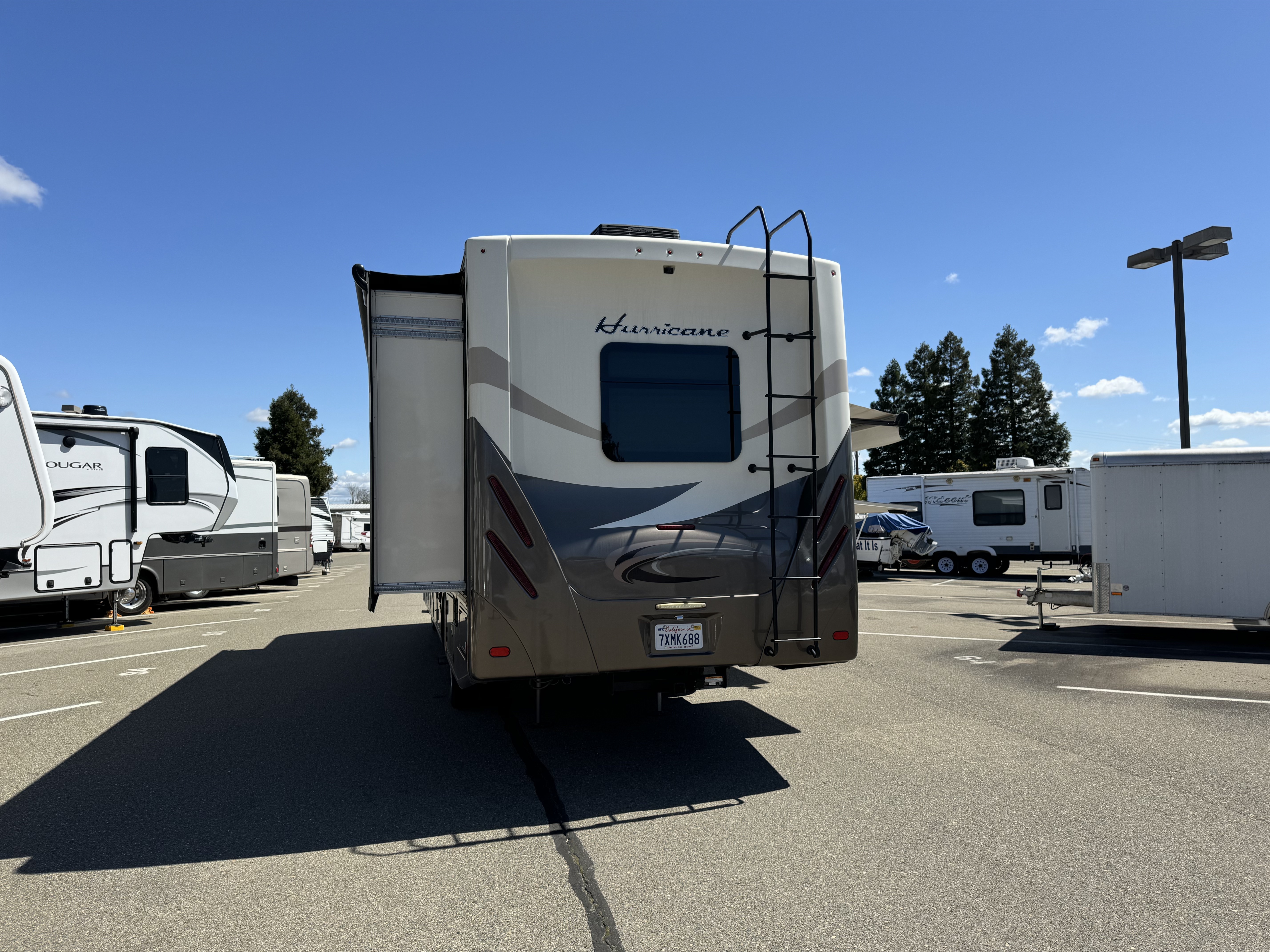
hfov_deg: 71.6
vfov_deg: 56.8
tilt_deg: +2.8
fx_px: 881
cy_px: 476
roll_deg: +0.5
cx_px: 635
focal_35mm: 24
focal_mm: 6.76
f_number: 1.78
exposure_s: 1/4950
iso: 80
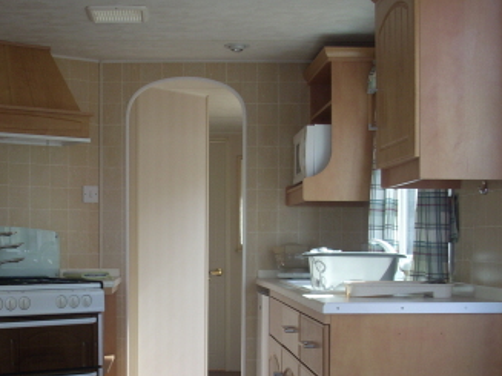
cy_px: 267
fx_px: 841
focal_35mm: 58
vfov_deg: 25.0
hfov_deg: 32.8
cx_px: 144
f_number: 2.8
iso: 64
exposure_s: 1/149
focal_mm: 6.2
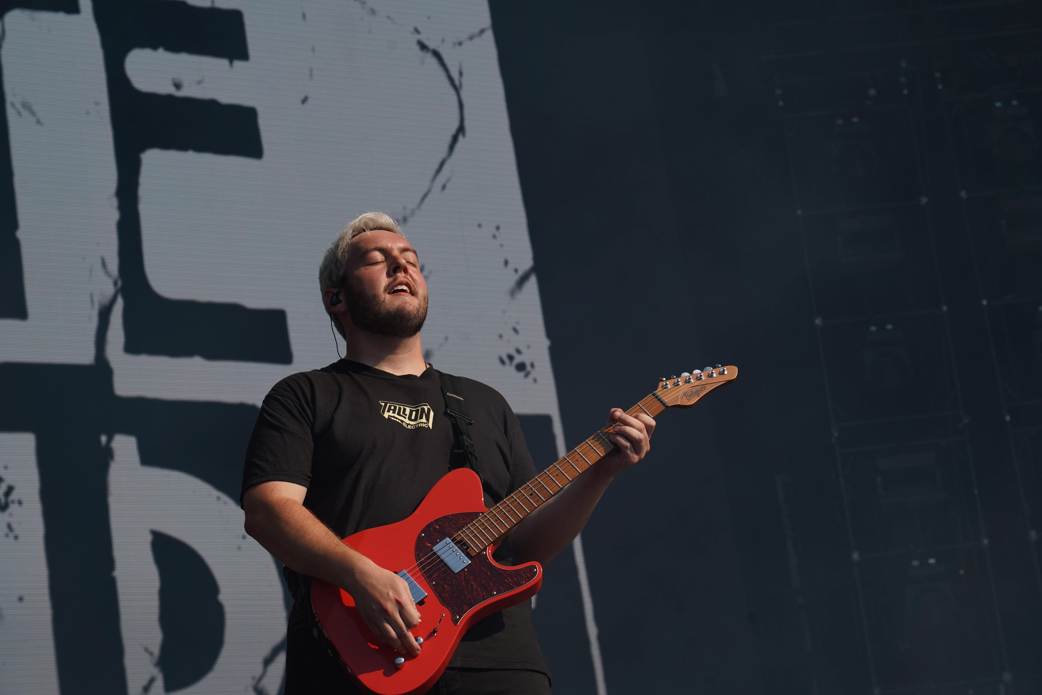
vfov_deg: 13.0
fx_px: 3039
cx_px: 521
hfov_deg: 19.5
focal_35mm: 105
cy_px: 348
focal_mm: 105
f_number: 8
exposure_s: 1/500
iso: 100
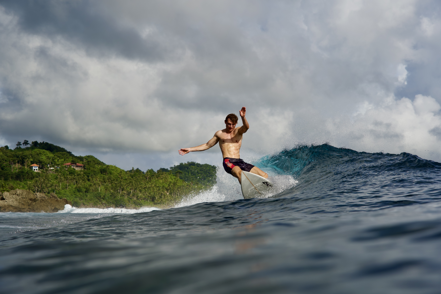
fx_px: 906
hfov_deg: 27.3
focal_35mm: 74
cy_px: 147
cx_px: 220
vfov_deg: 18.4
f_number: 9
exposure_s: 1/1000
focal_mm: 74
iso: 250
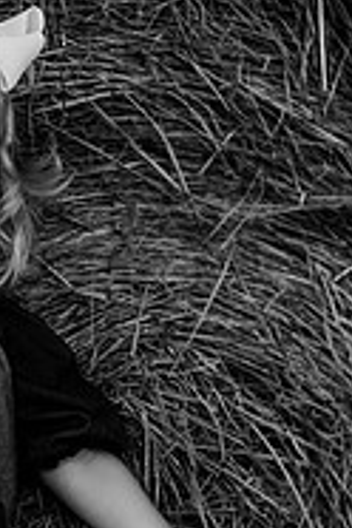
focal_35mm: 121
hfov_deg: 11.1
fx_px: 1775
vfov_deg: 16.9
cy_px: 378
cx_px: -65
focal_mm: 50
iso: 200
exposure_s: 1/800
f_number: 2.8
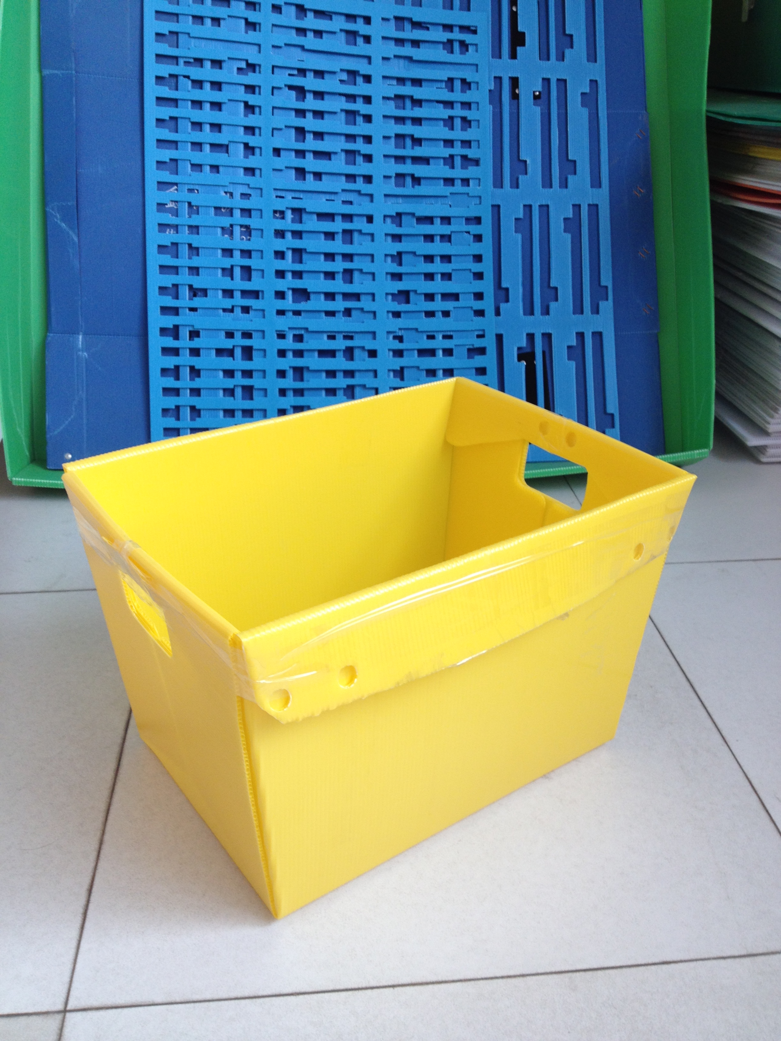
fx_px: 1053
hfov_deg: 40.7
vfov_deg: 52.6
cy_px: 520
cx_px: 390
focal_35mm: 35
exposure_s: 1/120
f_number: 2.4
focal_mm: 4.28
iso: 50
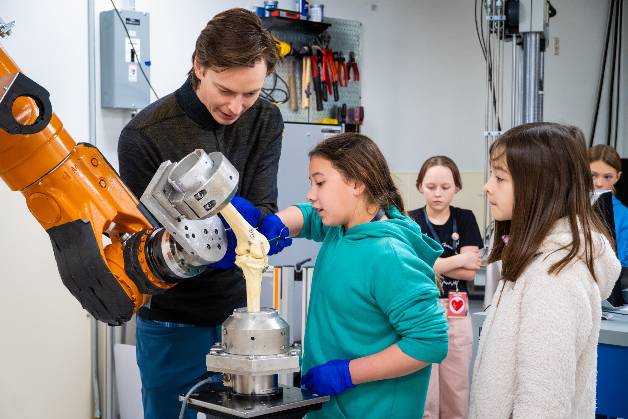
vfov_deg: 21.6
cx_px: 314
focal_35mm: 63
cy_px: 210
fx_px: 1099
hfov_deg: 31.9
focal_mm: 42
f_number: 5
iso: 1600
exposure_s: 1/160
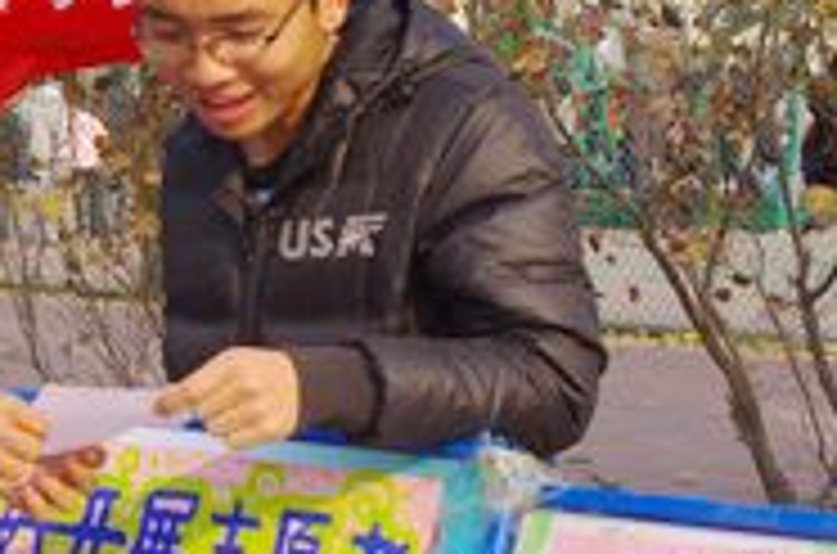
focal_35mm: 95
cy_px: 205
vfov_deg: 14.3
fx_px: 2203
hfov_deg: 21.2
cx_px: 140
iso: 200
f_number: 8
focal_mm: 28.13
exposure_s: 1/200
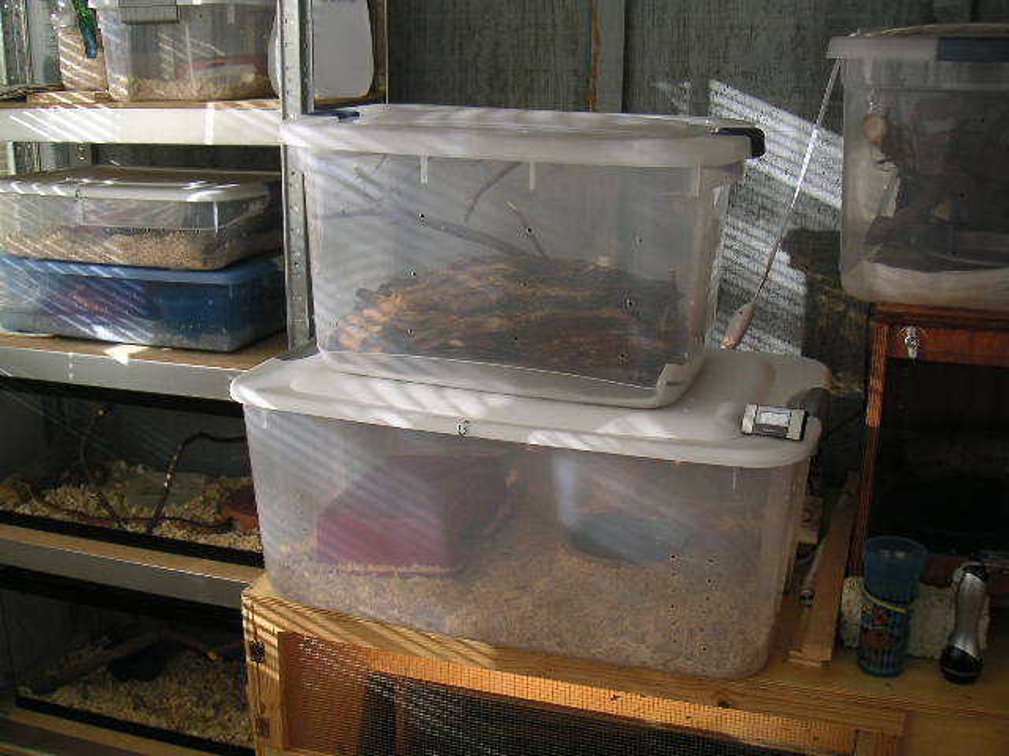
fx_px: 1108
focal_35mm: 38
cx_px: 504
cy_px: 378
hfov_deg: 49.0
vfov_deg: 37.7
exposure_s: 1/125
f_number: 2.8
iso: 50
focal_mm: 6
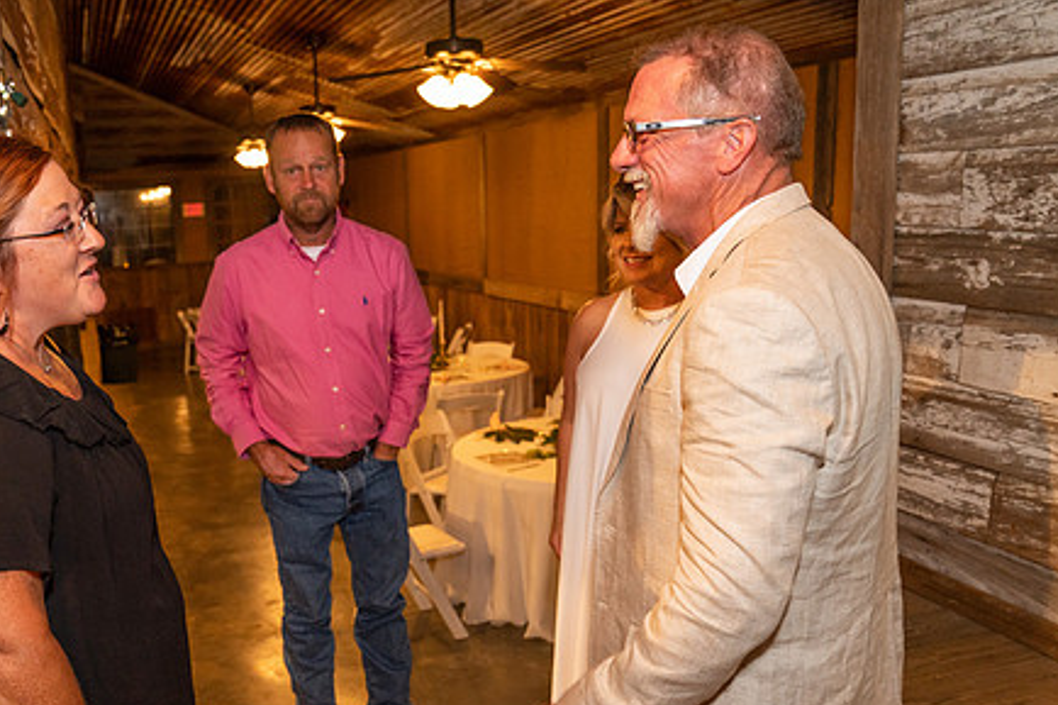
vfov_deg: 37.7
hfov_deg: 53.8
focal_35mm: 35
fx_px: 1028
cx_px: 395
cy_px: 426
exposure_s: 1/80
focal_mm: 25
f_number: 4
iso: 1600
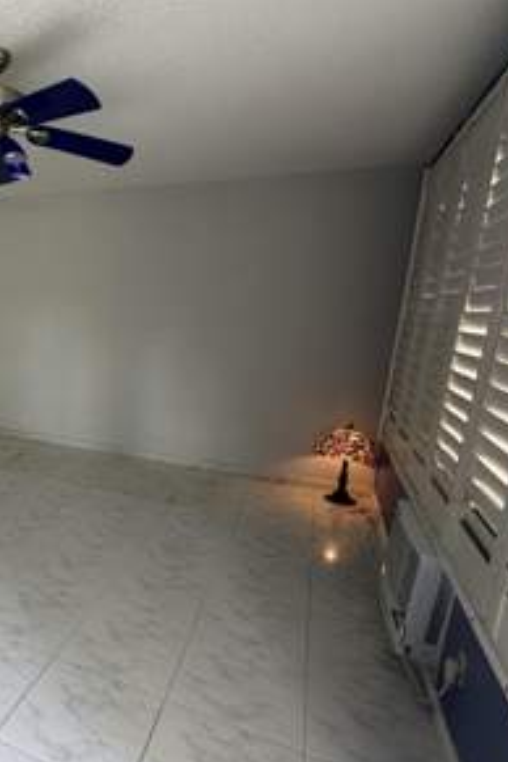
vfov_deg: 73.5
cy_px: 420
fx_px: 508
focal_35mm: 24
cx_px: 39
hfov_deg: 47.1
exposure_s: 1/120
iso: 200
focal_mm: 2.22
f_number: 2.2
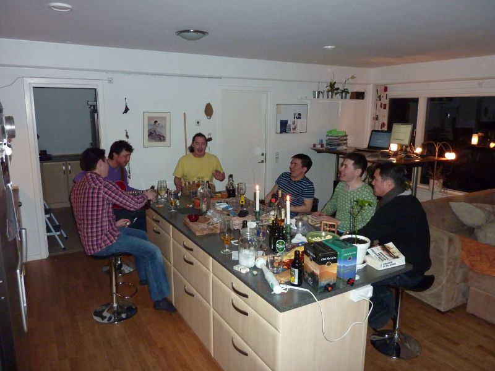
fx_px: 357
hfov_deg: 69.4
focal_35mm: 25
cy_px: 186
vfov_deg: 54.9
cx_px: 248
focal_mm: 4.1
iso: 400
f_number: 3.3
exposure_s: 1/30
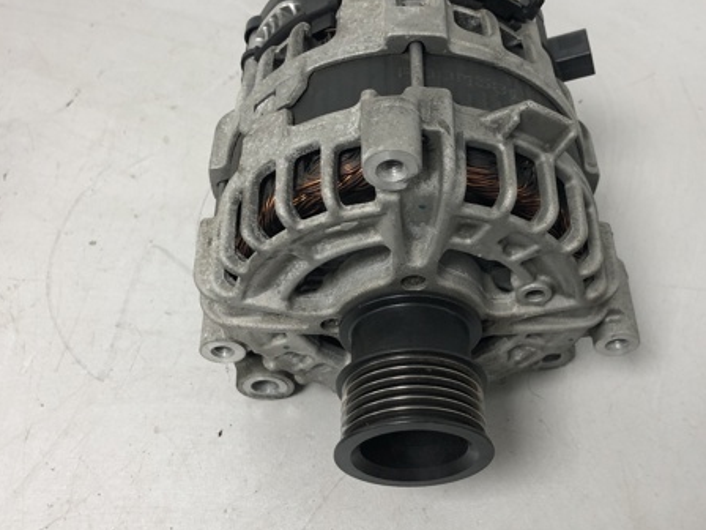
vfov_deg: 35.9
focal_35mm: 40
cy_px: 237
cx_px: 394
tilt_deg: -52.9
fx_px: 816
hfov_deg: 46.7
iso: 40
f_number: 1.8
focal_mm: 4
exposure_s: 1/25
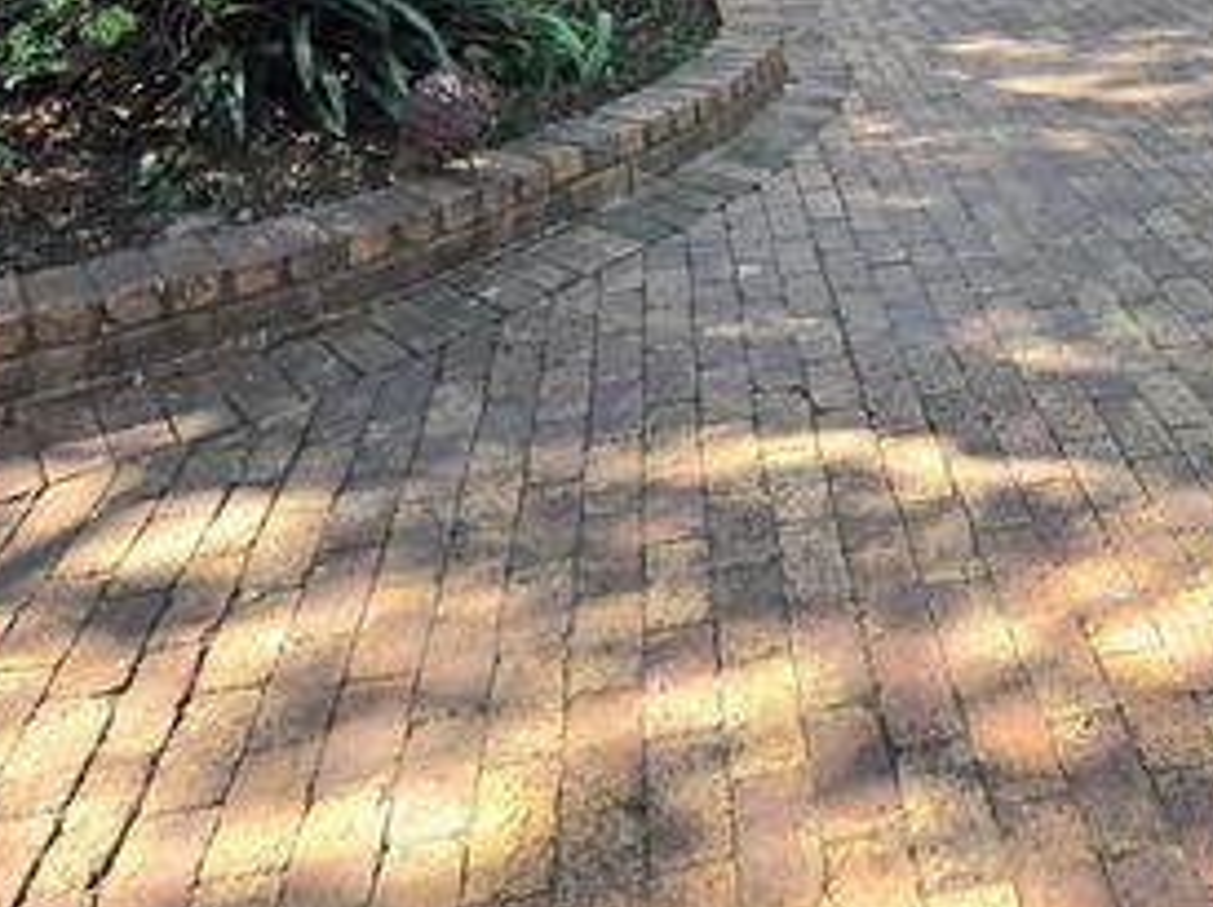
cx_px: 925
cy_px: -133
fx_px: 1330
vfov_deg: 32.3
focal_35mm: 38
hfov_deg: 47.0
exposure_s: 1/769
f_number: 1.9
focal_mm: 2.2
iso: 64
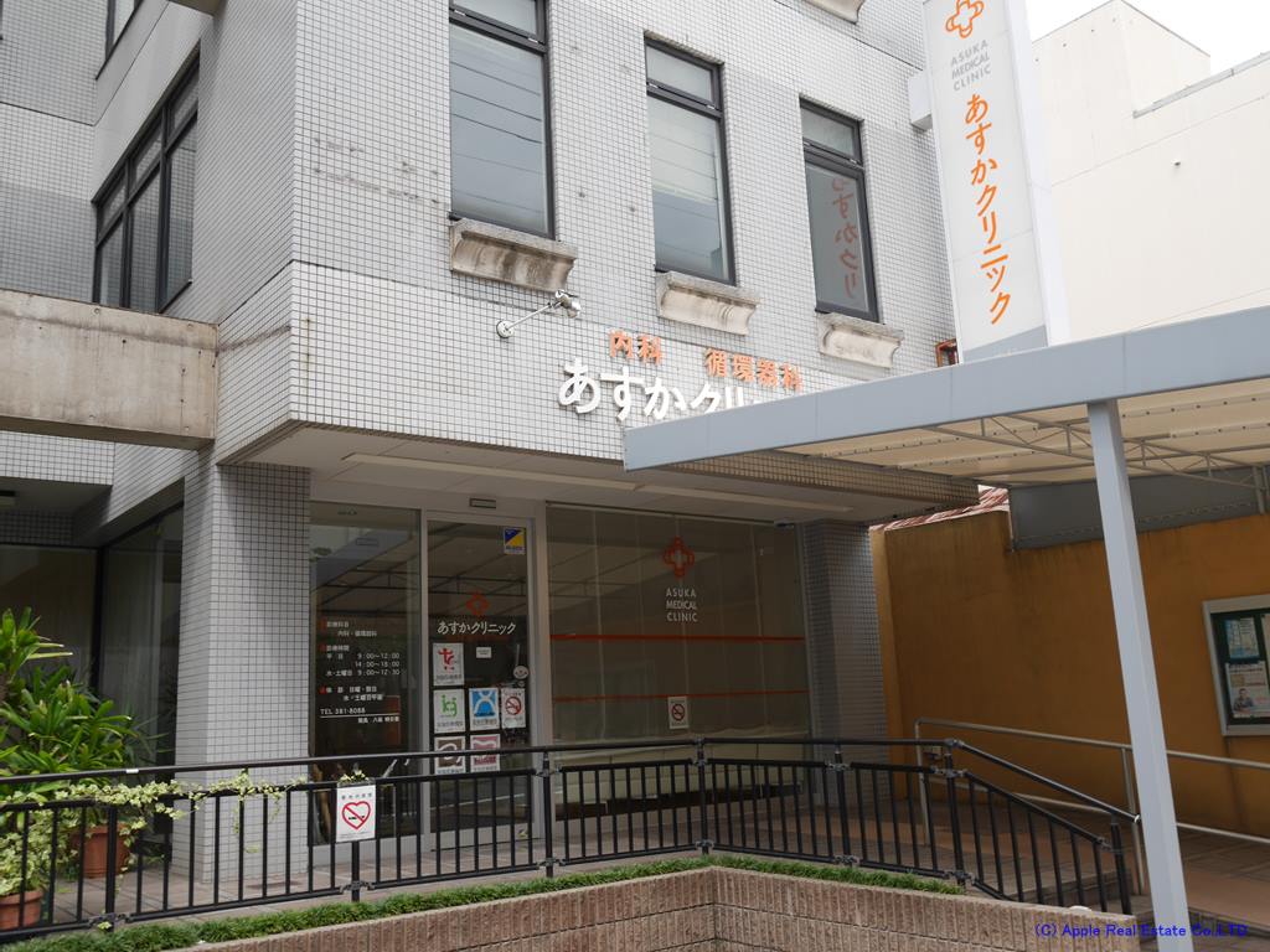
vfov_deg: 44.2
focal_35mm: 32
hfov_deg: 56.8
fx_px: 1174
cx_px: 635
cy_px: 476
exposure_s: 1/250
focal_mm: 16
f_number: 6.3
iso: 200
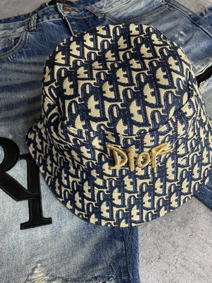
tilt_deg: -59.3
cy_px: 157
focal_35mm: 31
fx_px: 253
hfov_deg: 45.2
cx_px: 124
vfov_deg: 58.2
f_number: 1.8
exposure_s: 1/50
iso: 160
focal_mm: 4.25
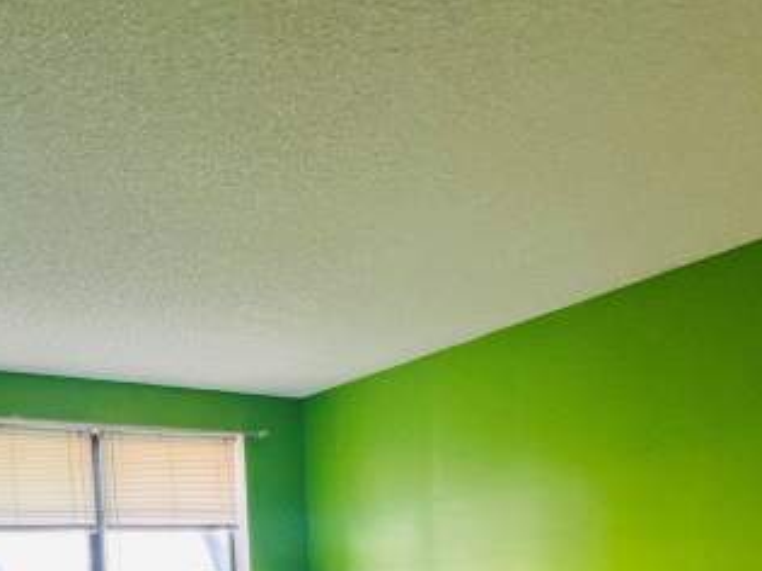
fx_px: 726
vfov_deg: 35.8
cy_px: 646
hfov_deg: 52.7
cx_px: 181
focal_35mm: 33
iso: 250
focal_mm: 1.57
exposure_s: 1/92
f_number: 1.8
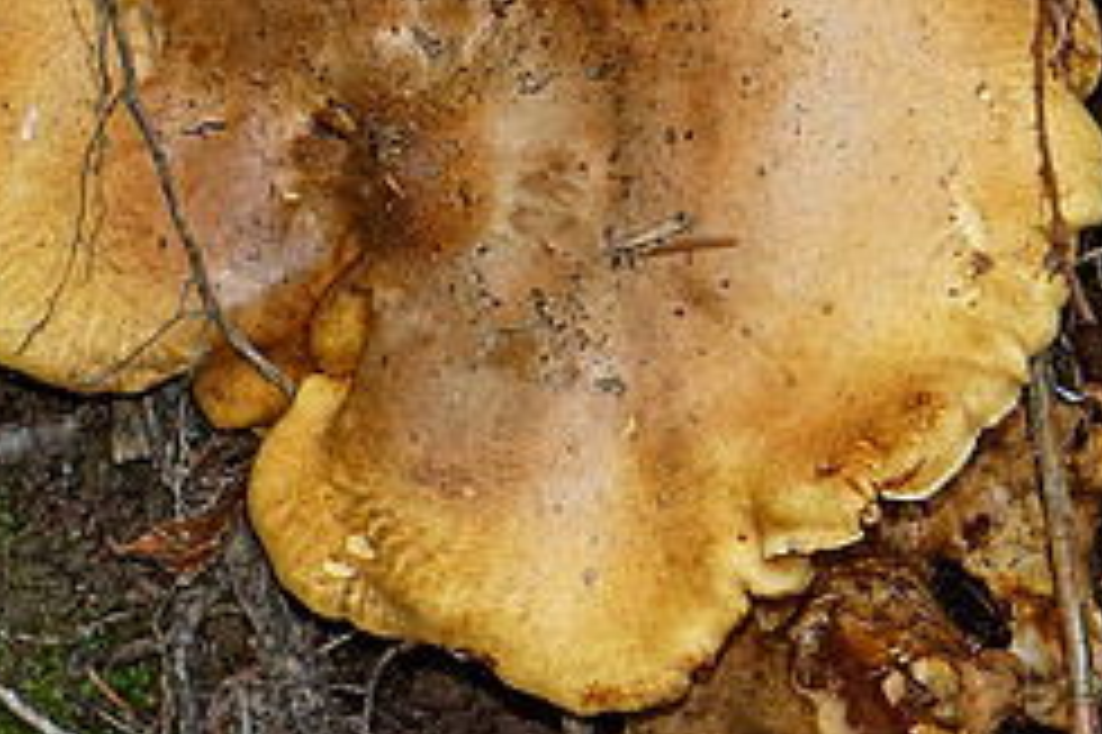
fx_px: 11532
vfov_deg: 3.6
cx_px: 522
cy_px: 218
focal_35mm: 377
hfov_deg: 5.5
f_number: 13
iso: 1000
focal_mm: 106
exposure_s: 1/60
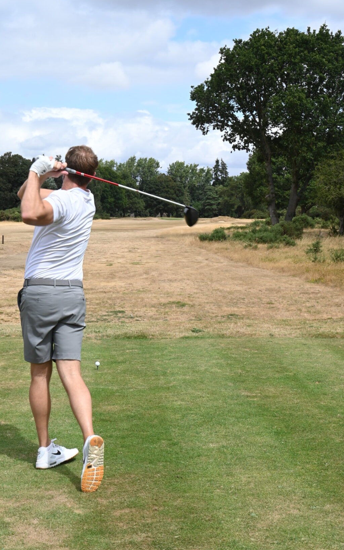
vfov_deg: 34.5
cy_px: 234
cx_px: 144
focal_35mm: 59
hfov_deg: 22.0
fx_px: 885
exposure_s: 1/100
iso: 200
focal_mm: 46
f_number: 18
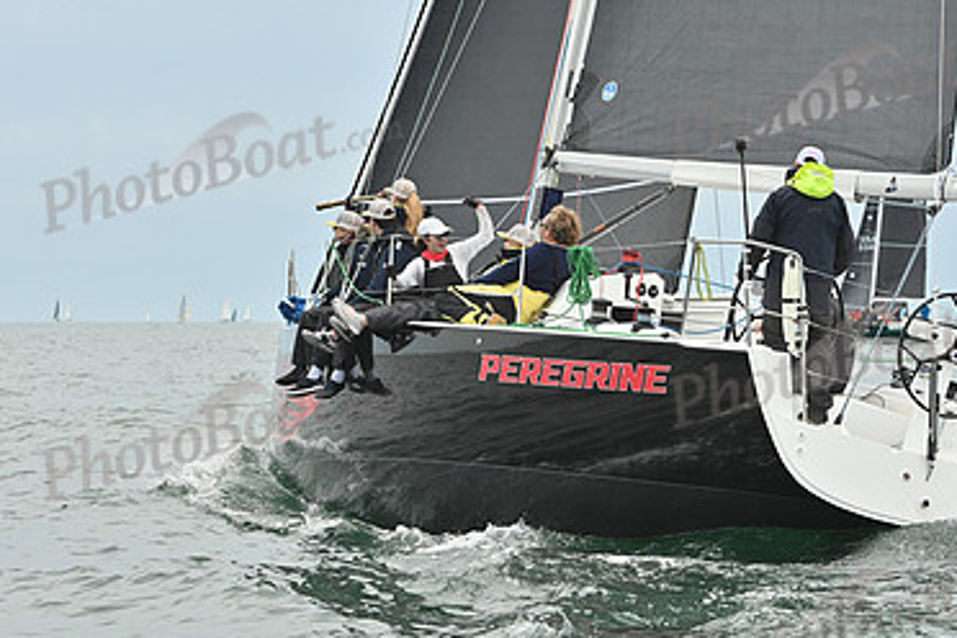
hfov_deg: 13.9
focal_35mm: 148
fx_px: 3934
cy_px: 264
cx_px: 538
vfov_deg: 9.3
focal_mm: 95
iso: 320
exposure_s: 1/1250
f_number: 8
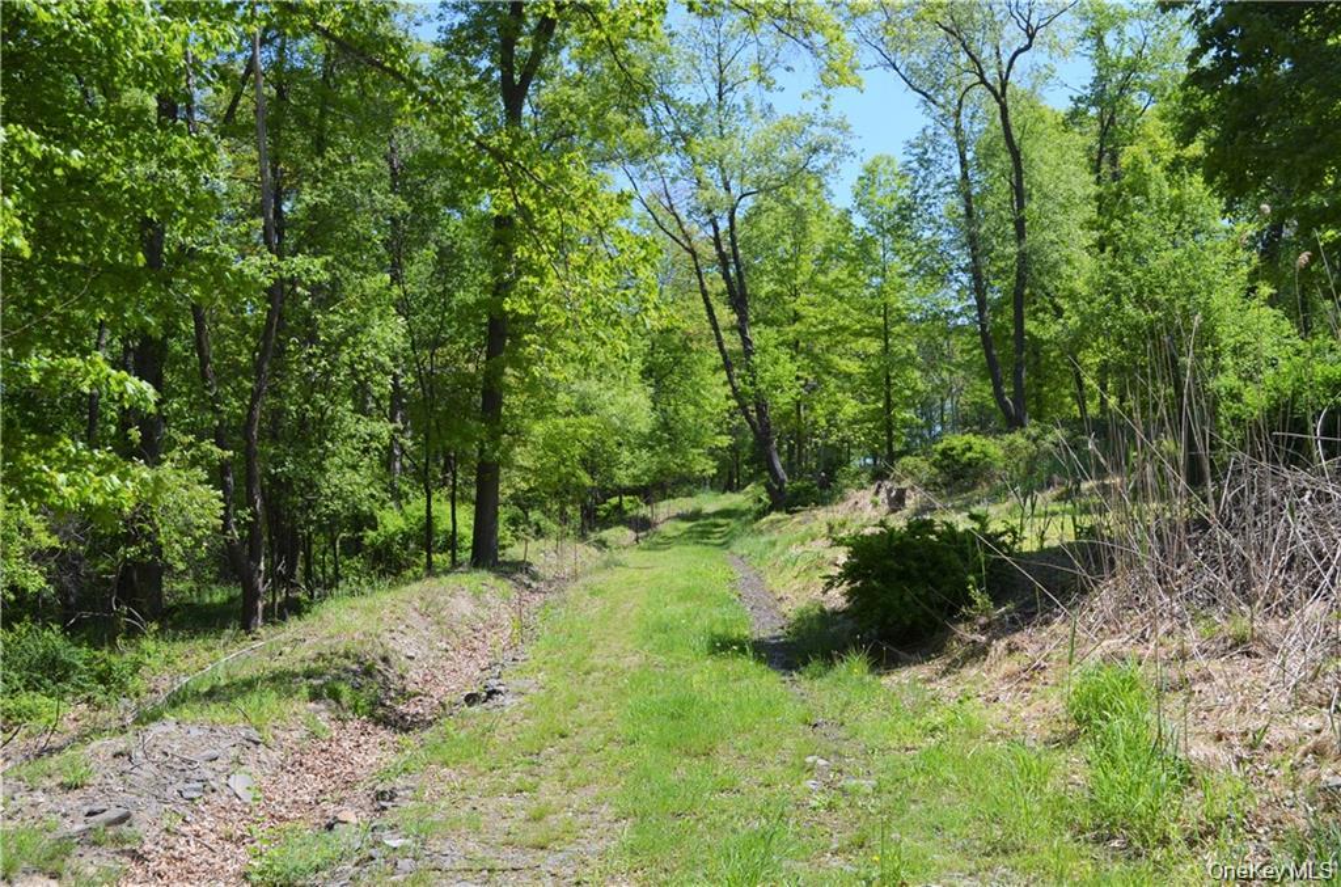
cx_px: 670
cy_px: 444
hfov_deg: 49.7
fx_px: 1449
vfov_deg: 34.0
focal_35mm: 39
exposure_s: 1/250
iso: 125
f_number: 8
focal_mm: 26
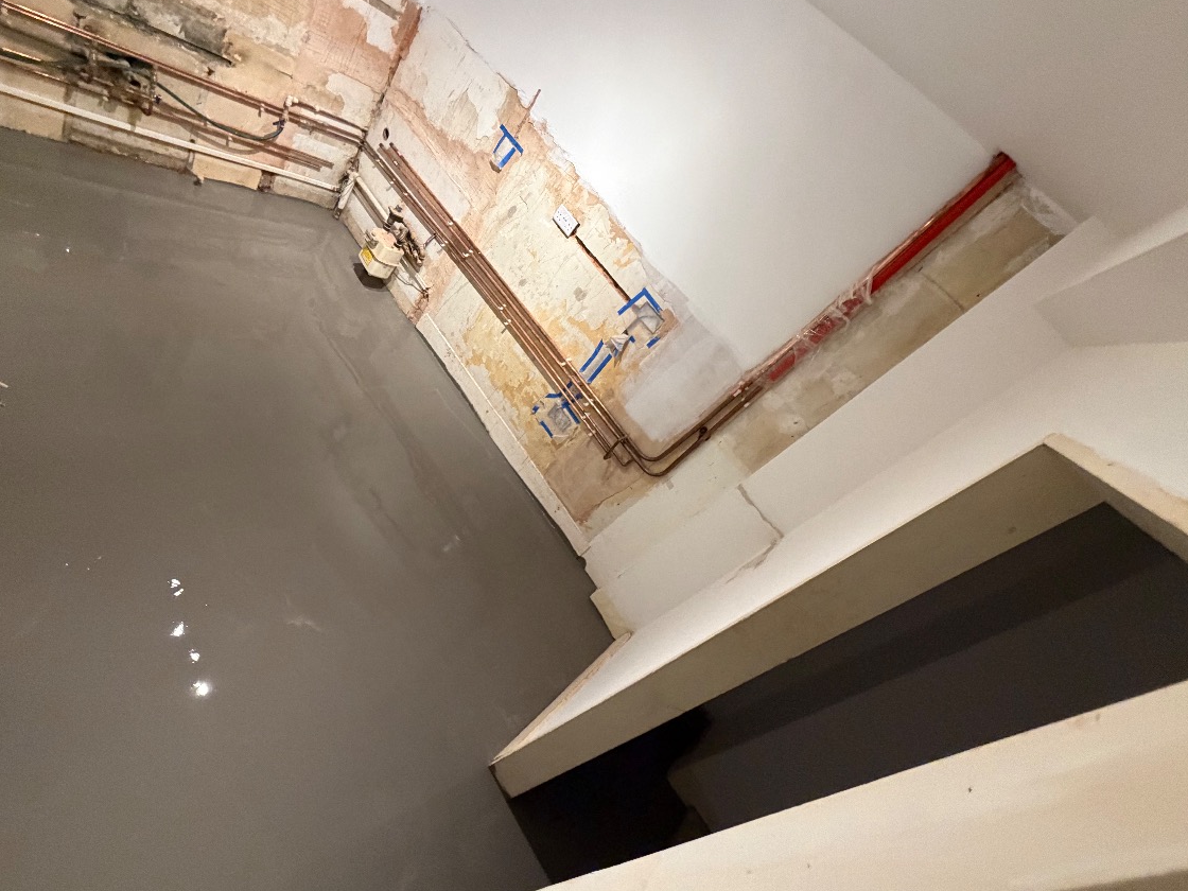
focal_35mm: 15
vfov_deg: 81.7
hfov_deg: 98.2
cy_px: 444
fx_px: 515
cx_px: 583
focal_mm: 2.22
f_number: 2.2
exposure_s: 1/50
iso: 500
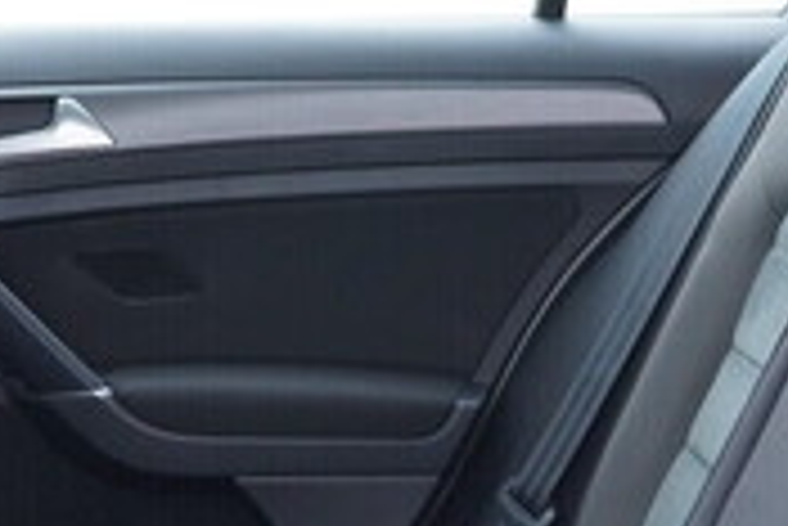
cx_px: 558
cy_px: 344
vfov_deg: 12.1
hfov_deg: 18.0
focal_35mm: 113
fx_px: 2475
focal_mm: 24
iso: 320
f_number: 2.8
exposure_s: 1/40
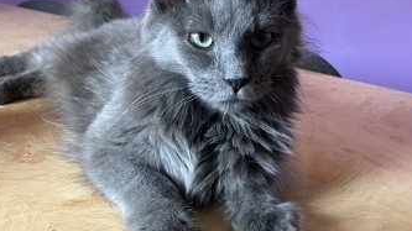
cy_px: 103
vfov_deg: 29.0
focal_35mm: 41
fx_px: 448
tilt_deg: -18.7
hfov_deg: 49.4
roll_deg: -0.7
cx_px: 212
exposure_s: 1/50
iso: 160
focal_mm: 3.99
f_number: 1.8
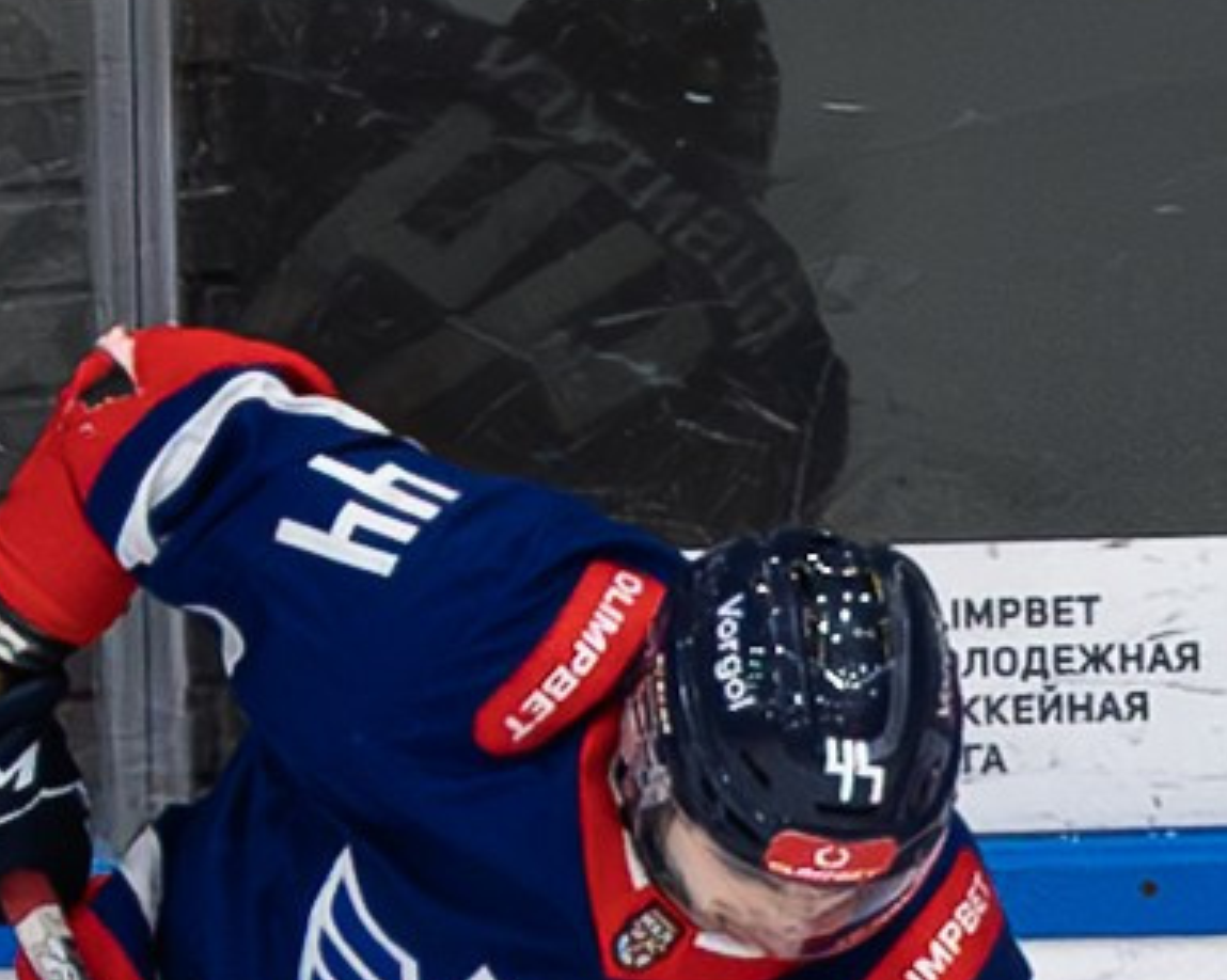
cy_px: 1172
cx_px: 2133
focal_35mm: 1760
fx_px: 63881
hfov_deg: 1.1
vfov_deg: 0.9
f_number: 4
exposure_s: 1/1000
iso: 2000
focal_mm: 120
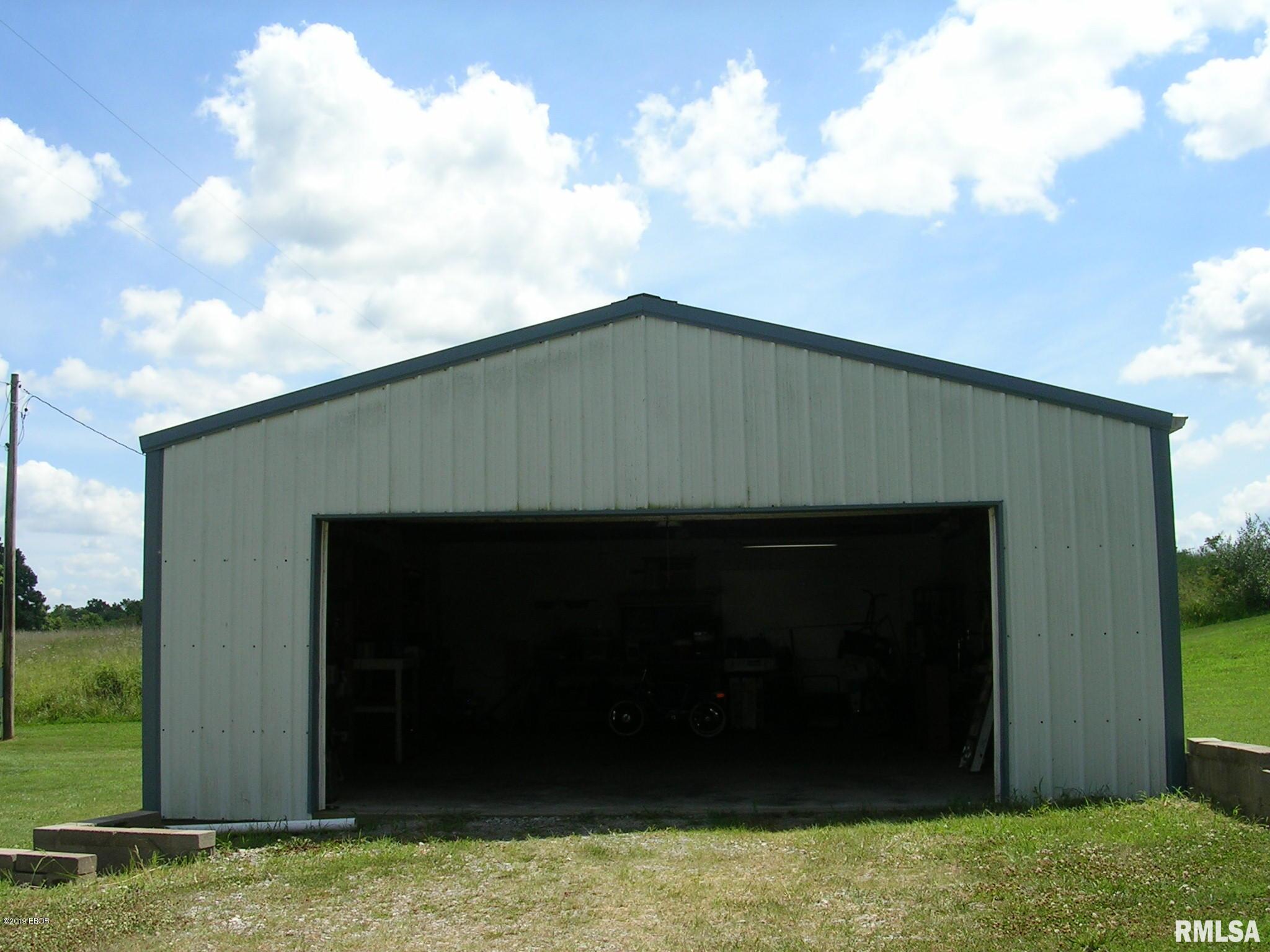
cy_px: 476
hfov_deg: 49.0
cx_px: 635
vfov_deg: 37.7
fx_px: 1394
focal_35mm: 38
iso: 50
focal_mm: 5.8
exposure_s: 1/304
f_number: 5.6
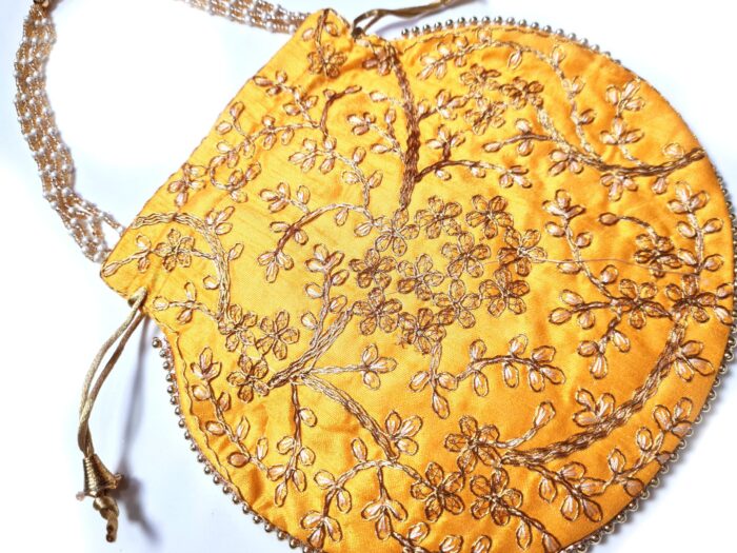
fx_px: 554
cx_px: 368
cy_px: 276
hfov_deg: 67.3
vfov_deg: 53.1
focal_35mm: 26
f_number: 1.8
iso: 125
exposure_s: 1/120
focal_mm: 5.4
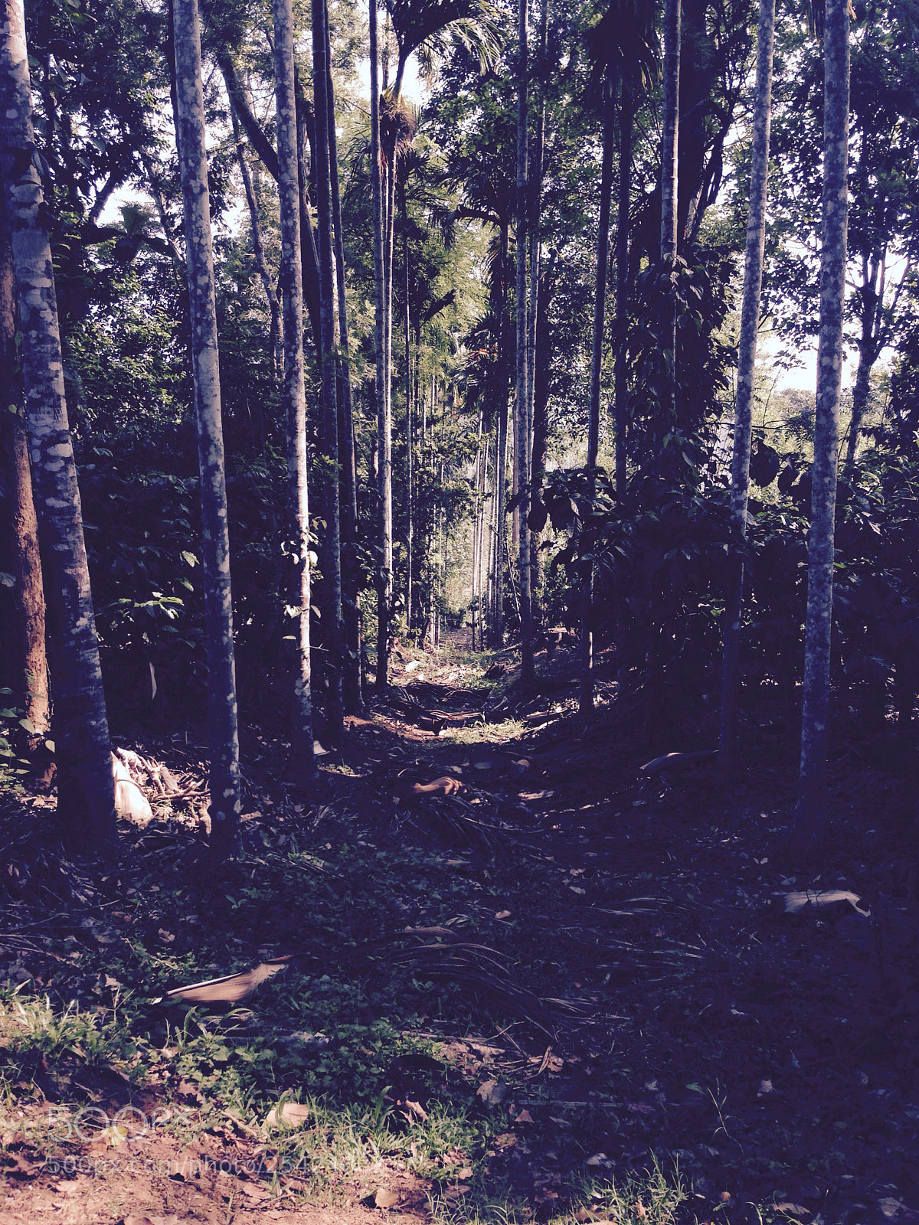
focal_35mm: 33
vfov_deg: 55.4
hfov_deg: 42.9
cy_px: 612
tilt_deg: -5.8
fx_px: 1168
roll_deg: +1.1
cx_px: 460
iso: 50
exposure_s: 1/315
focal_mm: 4.12
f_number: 2.4
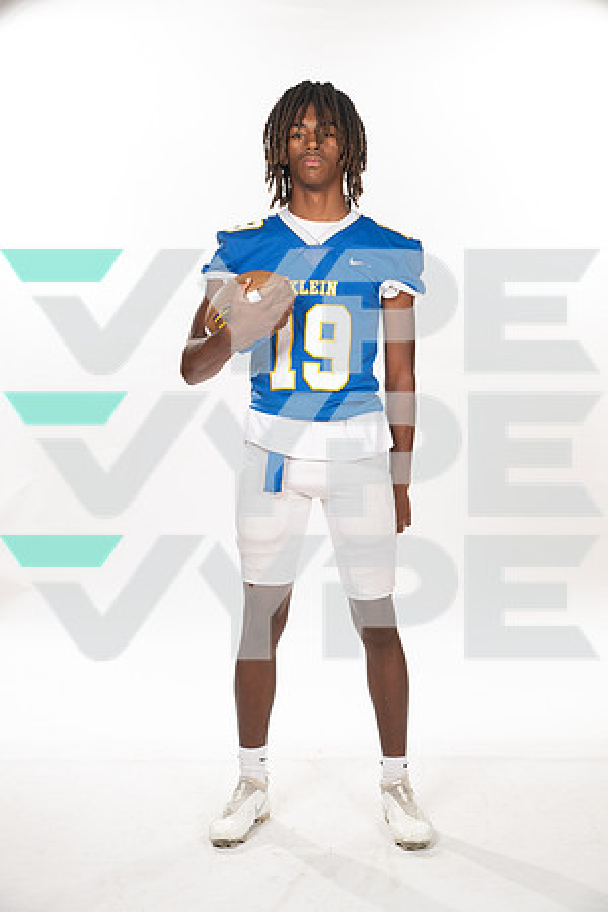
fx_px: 1393
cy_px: 456
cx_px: 304
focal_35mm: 55
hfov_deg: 24.6
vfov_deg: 36.2
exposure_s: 1/320
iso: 800
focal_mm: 55
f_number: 7.1
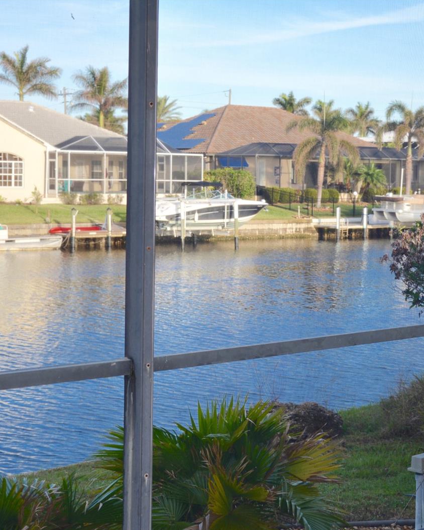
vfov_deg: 25.5
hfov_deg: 20.3
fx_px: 1172
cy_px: 266
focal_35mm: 75
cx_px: 322
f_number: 5.6
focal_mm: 35
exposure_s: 1/200
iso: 100
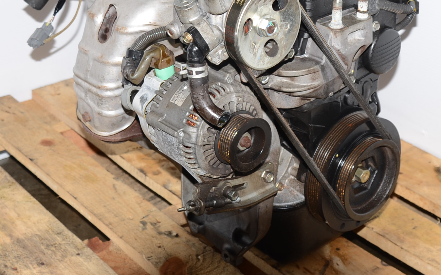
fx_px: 805
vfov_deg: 19.0
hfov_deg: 30.6
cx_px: 262
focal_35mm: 67
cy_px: 21
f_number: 5
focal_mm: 24
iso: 100
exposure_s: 1/125
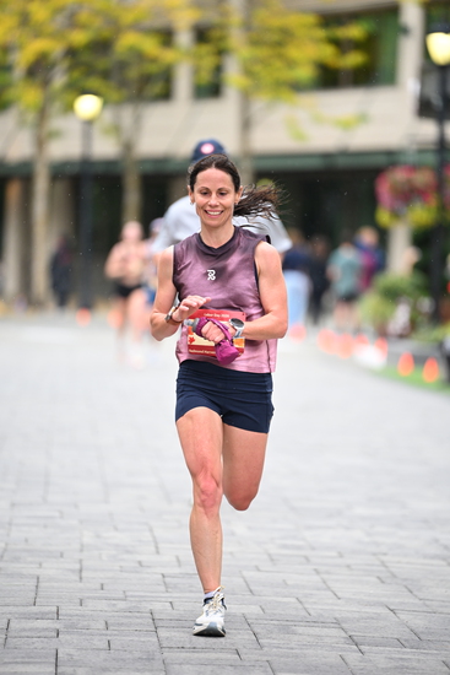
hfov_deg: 6.9
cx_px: 225
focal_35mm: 200
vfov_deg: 10.3
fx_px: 3747
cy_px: 338
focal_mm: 200
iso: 1250
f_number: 2.8
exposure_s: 1/1250
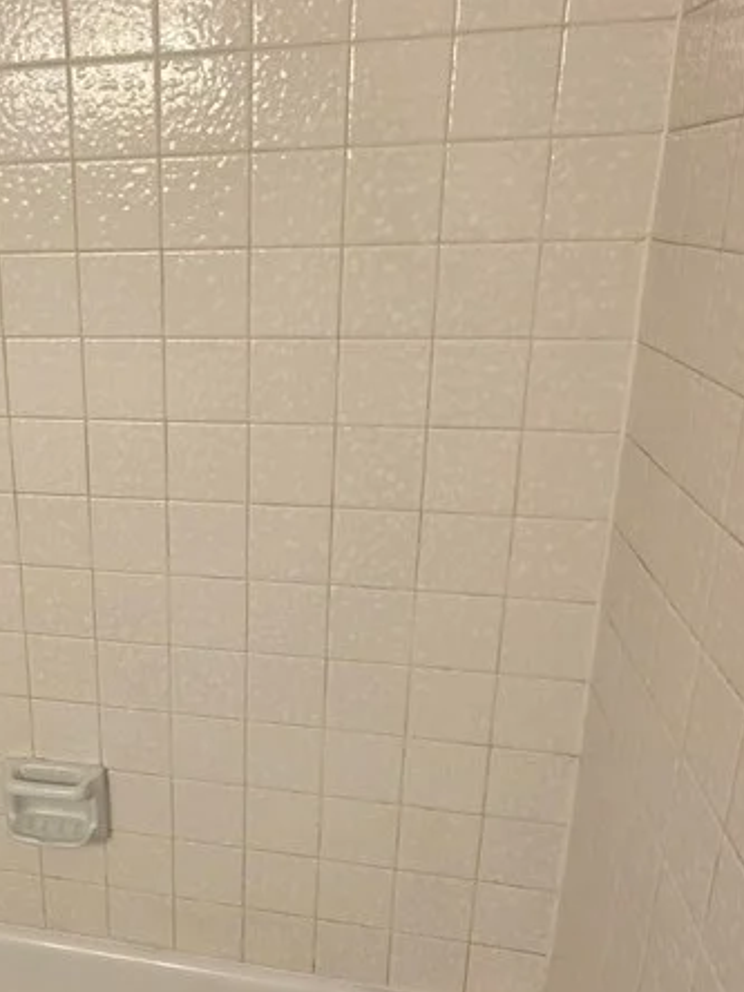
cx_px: 116
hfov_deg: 43.8
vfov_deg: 60.0
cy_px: 498
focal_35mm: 30
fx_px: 860
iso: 125
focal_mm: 2.2
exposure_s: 1/120
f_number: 1.9
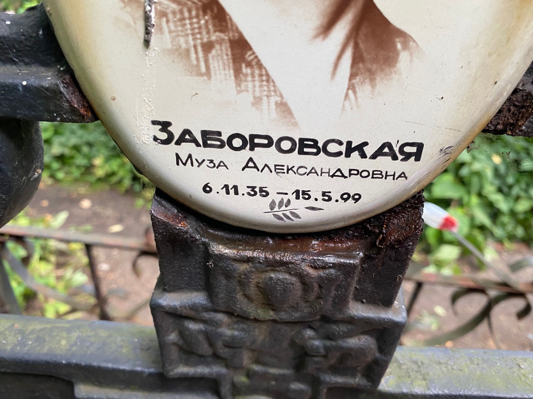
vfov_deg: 54.9
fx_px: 385
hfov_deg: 69.4
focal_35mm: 25
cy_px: 200
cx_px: 266
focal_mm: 4.25
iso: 125
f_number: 1.8
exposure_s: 1/63
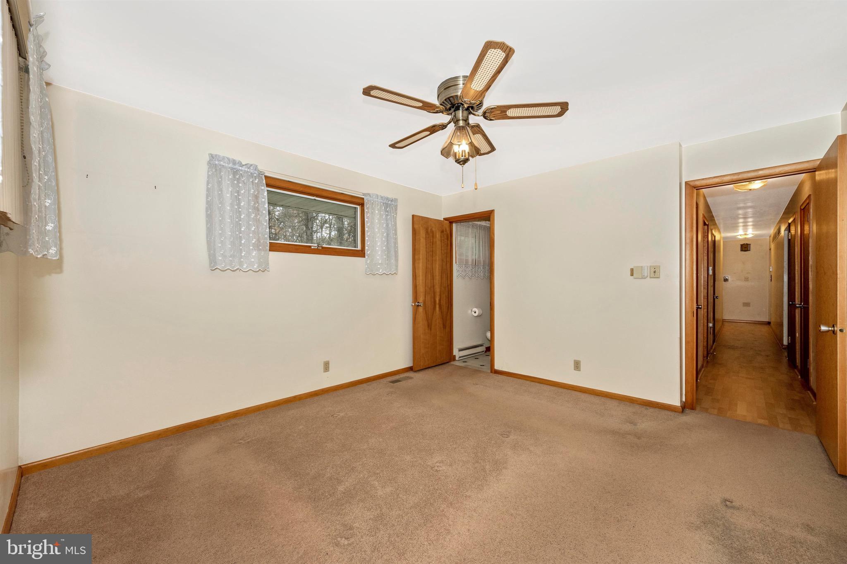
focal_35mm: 14
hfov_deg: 104.3
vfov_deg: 81.2
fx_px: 329
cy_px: 282
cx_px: 424
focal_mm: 14
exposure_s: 1/60
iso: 320
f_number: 8
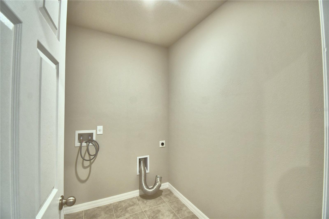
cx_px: 164
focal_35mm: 15
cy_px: 110
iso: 400
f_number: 4.5
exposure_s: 1/30
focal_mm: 10
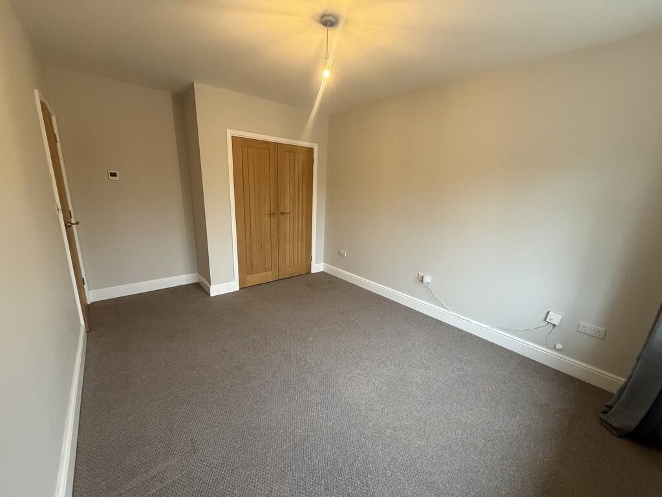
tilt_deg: -14.0
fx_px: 268
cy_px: 248
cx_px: 331
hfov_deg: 102.1
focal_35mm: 14
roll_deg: -1.9
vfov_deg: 85.7
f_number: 2.2
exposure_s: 1/50
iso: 400
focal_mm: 2.22
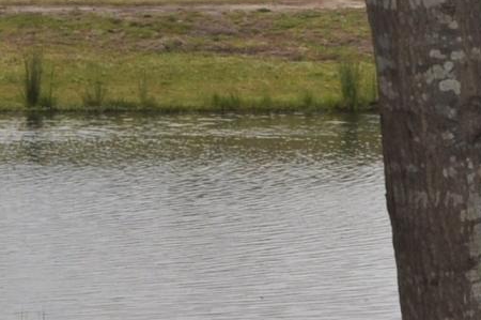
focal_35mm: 240
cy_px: -446
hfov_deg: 8.5
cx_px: -159
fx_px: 3203
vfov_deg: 5.5
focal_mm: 24
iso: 200
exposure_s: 1/200
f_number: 14
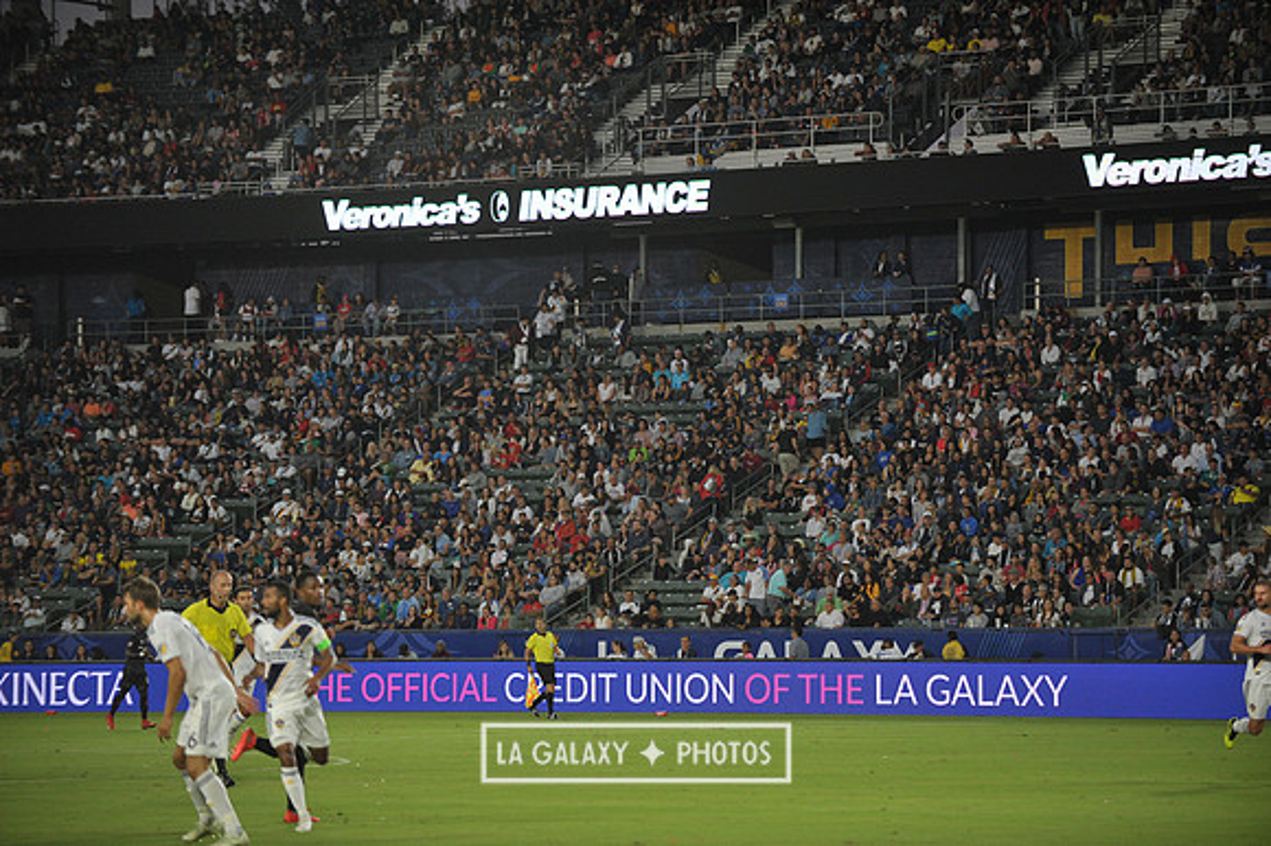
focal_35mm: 140
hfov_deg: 14.7
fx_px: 4940
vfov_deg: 9.8
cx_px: 636
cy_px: 423
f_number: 2.8
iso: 1250
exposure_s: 1/1000
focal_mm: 140
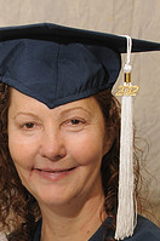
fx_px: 1405
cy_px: 235
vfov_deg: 9.7
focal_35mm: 210
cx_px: 24
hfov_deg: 6.5
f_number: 5.6
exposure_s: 1/40
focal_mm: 48
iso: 200
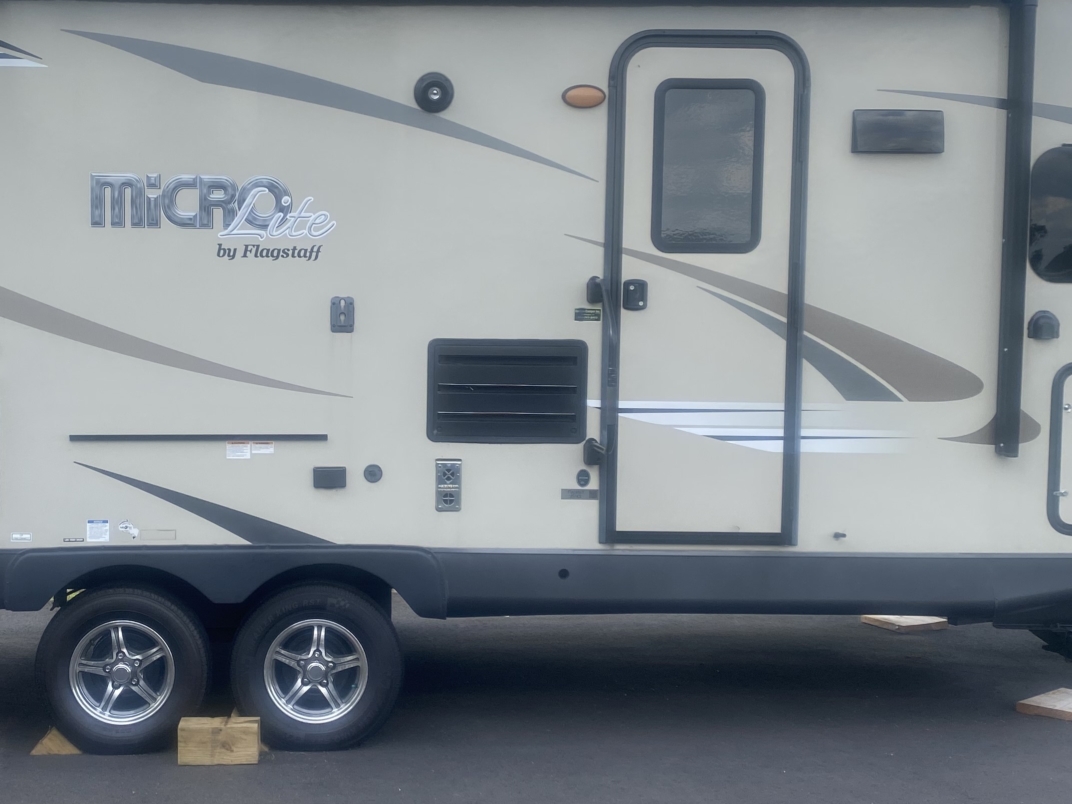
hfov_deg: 38.5
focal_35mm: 49
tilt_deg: -5.5
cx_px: 360
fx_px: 1518
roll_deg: -1.5
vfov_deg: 29.7
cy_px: 400
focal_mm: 4.25
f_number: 1.8
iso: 32
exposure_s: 1/957
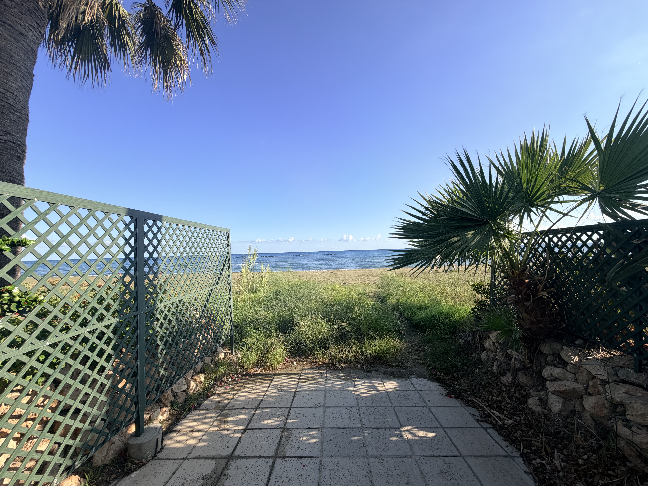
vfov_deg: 85.7
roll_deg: +2.3
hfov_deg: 102.1
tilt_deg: +0.8
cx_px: 324
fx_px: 262
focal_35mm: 14
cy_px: 243
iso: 25
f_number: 2.2
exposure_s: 1/770
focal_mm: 2.22
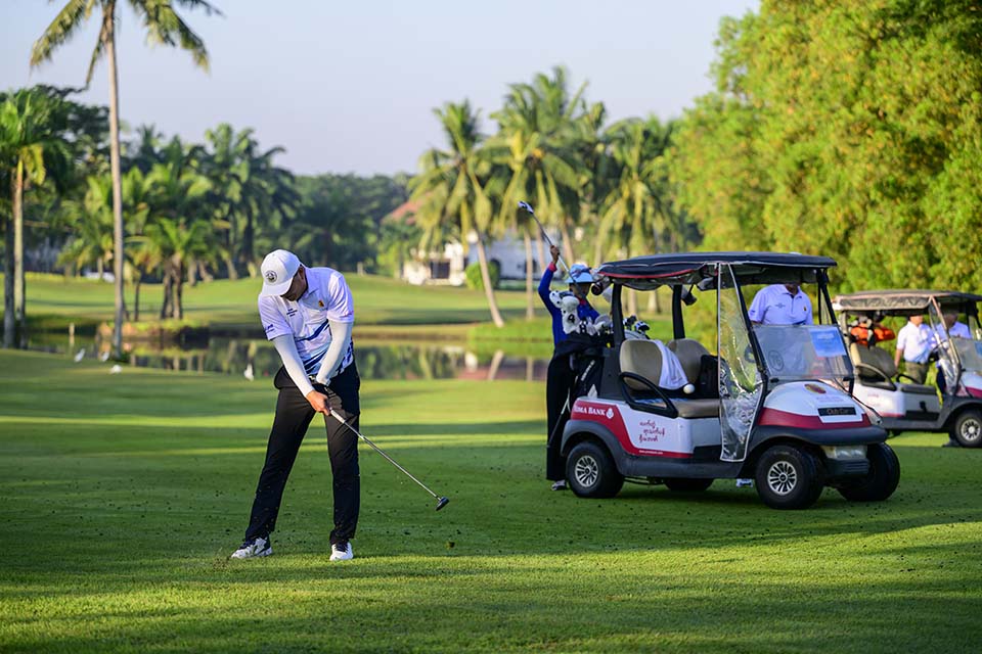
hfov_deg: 20.8
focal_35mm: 98
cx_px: 491
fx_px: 2673
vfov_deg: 14.0
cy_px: 327
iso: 500
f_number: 2.8
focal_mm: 98
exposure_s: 1/3200
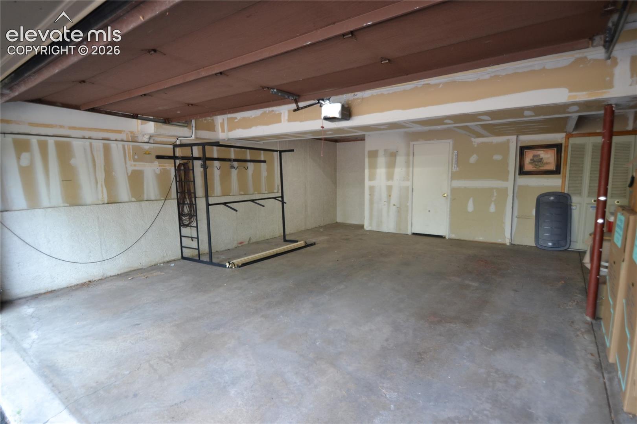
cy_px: 212
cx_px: 318
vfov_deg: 69.7
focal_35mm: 17
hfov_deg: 92.4
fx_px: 305
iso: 400
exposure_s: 1/60
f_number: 4
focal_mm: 11.5
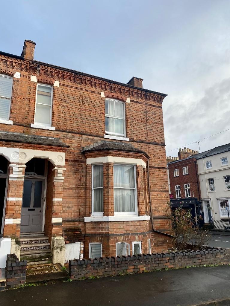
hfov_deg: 53.1
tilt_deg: +13.9
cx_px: 115
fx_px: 230
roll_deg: +1.6
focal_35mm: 26
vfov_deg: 67.3
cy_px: 153
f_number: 1.8
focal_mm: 4.25
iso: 32
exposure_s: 1/1007
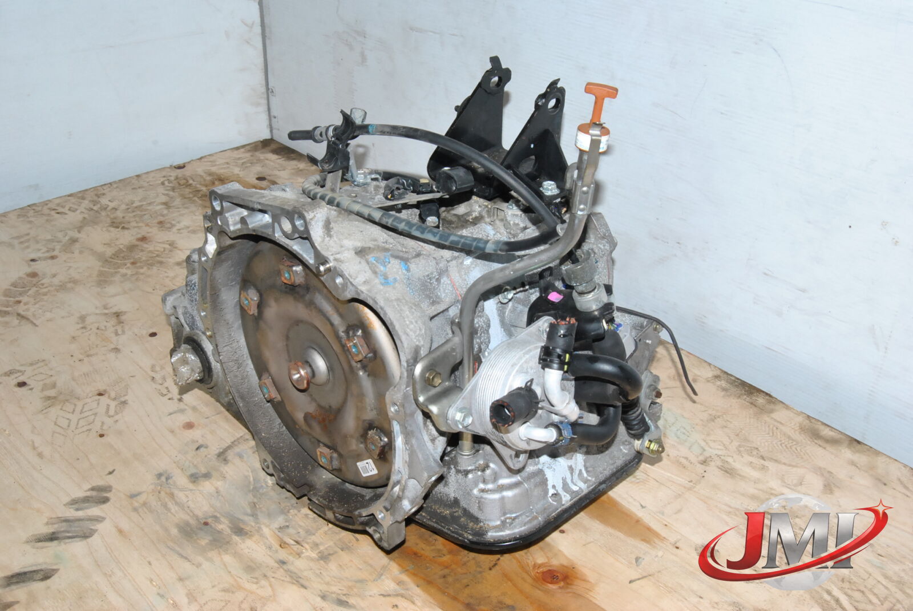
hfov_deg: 49.5
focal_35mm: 39
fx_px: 990
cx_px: 456
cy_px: 306
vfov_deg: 34.3
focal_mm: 26
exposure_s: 1/200
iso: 800
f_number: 16
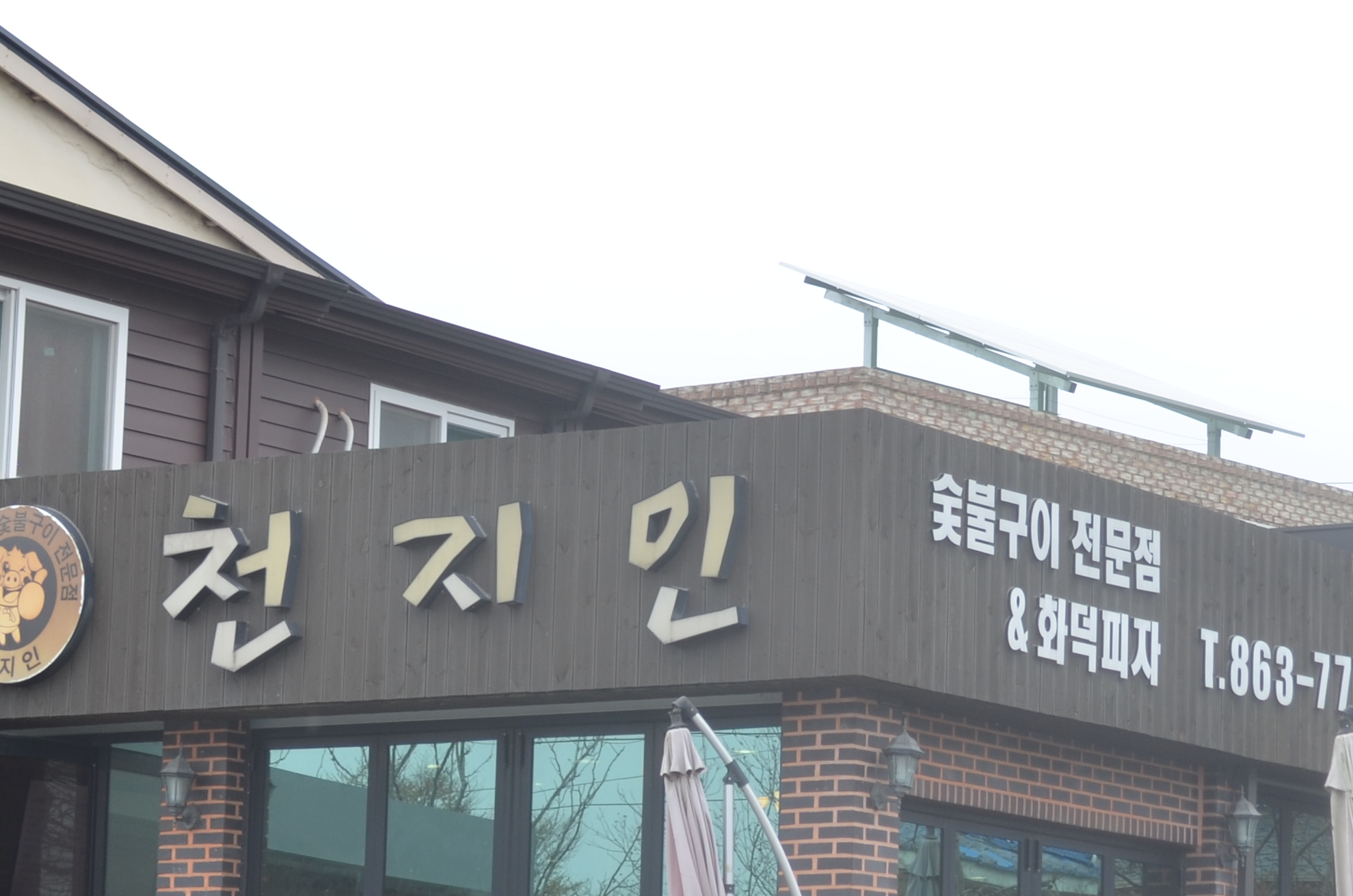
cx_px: 1116
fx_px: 4763
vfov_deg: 10.7
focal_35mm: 127
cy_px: 578
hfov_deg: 16.0
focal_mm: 34
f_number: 5
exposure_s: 1/100
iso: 100
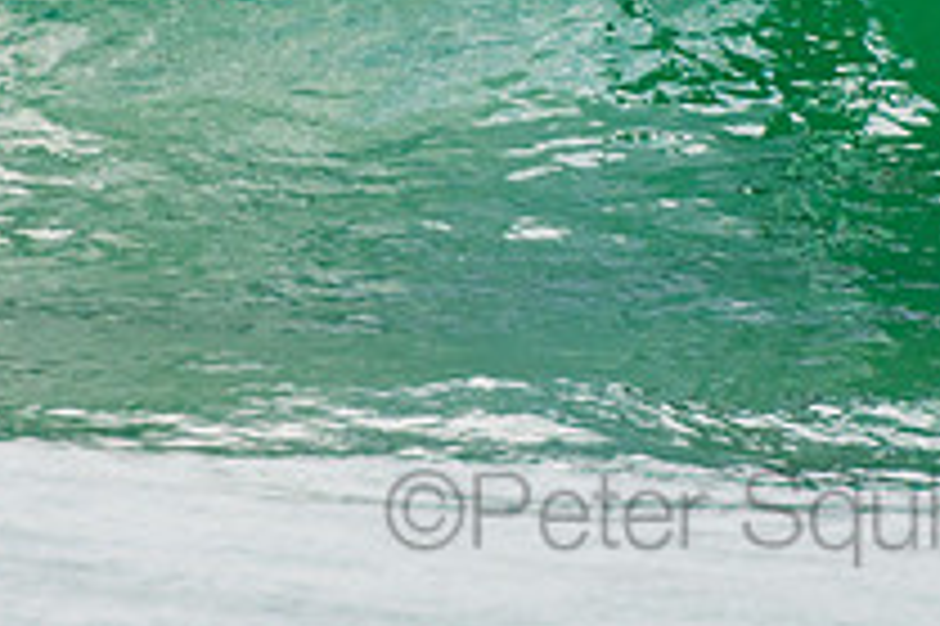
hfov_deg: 1.2
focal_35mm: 1669
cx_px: 733
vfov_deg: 0.8
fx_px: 43544
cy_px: -236
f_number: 5.6
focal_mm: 400
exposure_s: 1/2000
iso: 320
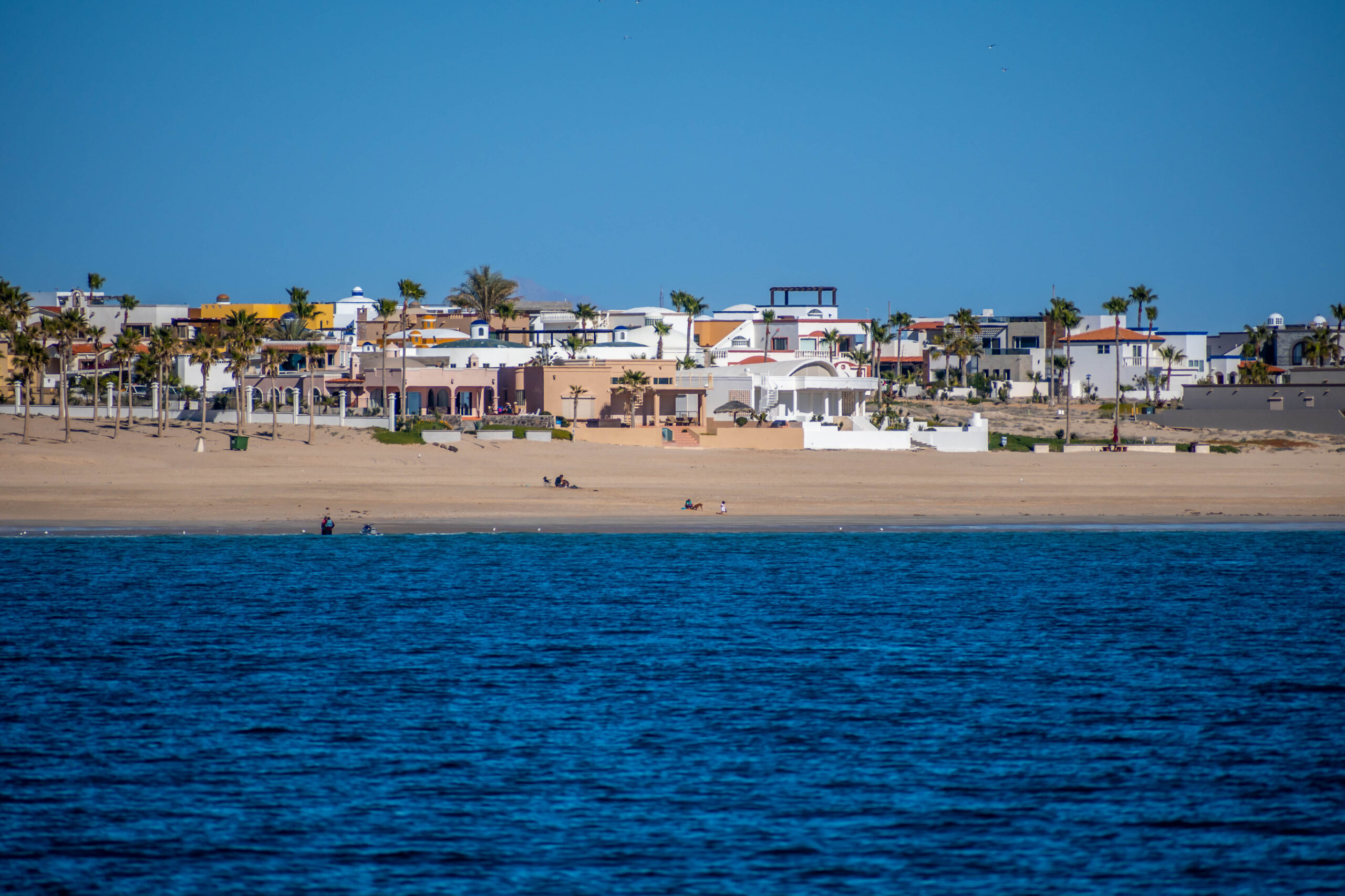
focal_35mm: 450
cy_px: 448
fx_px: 16812
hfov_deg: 4.6
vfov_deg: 3.1
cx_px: 672
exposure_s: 1/2000
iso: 100
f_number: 6.3
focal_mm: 300
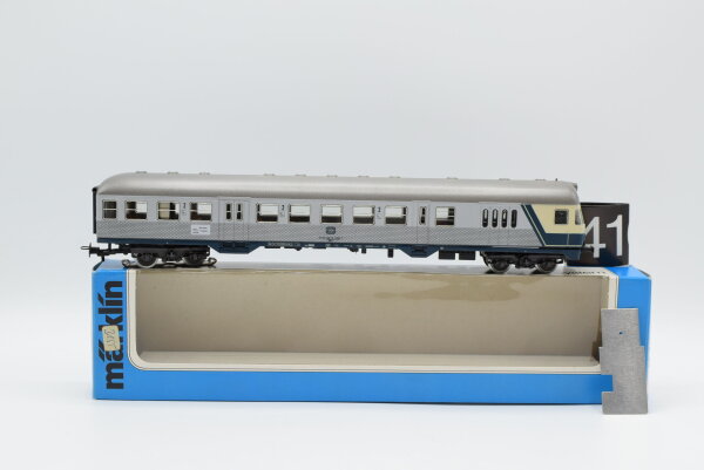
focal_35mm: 52
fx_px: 1027
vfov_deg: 25.8
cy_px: 235
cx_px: 352
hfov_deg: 37.8
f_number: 8
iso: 400
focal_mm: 35
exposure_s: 1/200
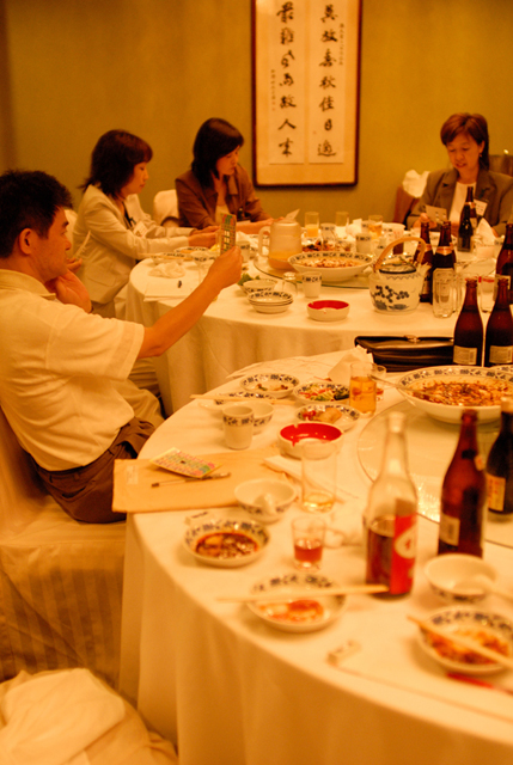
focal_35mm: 42
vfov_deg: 46.3
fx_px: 894
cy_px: 382
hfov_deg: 32.0
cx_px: 256
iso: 800
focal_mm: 28
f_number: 2
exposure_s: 1/125
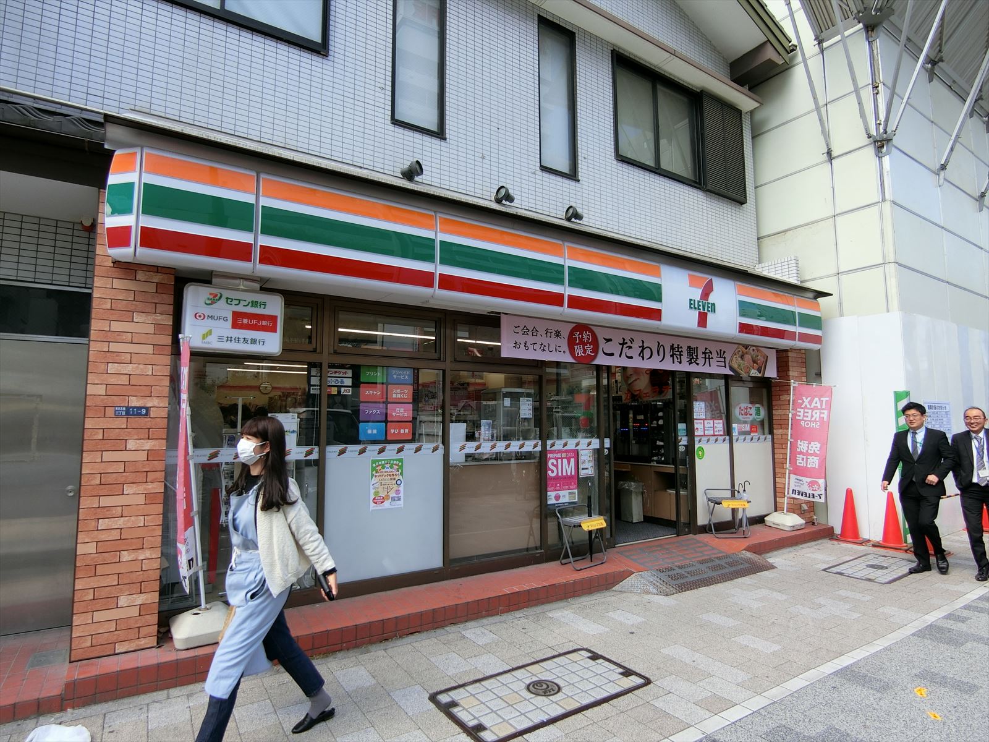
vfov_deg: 68.7
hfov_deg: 84.7
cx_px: 494
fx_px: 543
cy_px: 371
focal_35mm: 19
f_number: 2.7
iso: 80
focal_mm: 4.06
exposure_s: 1/320
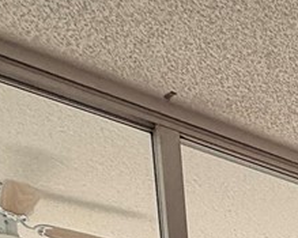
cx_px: 649
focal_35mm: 100
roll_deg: +0.9
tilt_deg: -8.6
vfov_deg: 11.3
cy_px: 657
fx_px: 882
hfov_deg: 14.6
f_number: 2.2
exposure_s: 1/120
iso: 160
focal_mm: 2.22
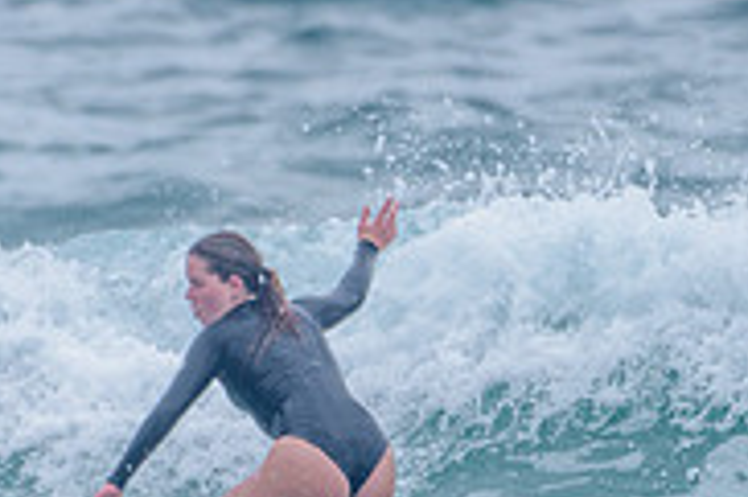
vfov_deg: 0.7
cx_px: 269
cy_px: 483
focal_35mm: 1955
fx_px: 40583
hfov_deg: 1.1
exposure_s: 1/2000
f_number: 5.6
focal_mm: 500
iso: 160
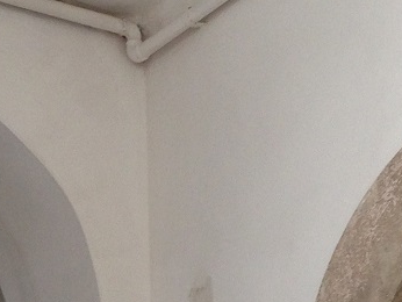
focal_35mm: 143
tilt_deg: +13.5
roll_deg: +2.3
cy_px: 448
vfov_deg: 10.1
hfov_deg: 13.7
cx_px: 96
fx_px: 1662
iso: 80
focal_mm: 4.12
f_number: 2.4
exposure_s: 1/120
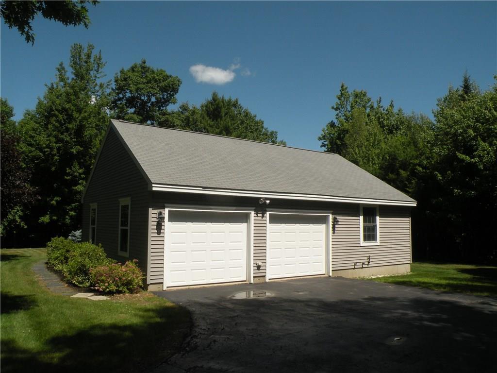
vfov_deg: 51.4
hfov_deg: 65.3
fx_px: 388
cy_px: 186
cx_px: 248
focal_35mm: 27
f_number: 7.1
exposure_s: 1/404
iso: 94
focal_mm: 4.7
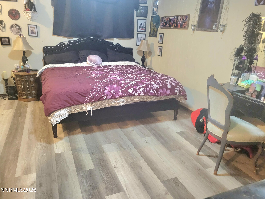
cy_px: 100
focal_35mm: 26
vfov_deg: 53.1
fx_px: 199
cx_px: 132
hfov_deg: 67.3
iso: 800
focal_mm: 5.4
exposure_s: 1/24
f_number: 1.8
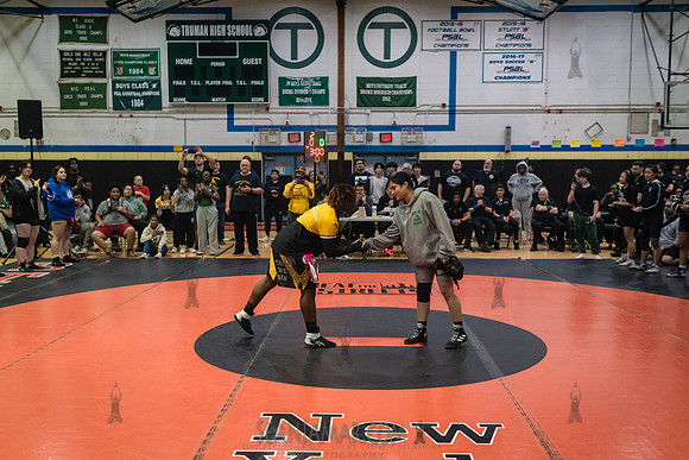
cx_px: 341
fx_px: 684
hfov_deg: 53.5
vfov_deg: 37.2
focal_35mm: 36
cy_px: 230
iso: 5000
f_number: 3.2
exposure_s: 1/500
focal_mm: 35
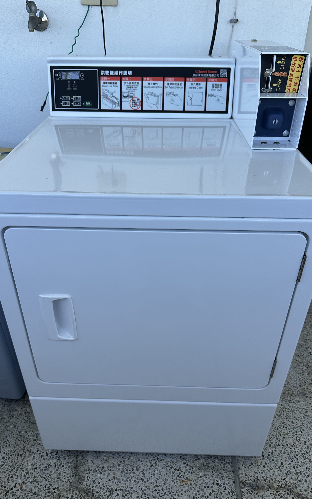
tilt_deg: -32.4
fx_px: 354
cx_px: 154
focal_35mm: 26
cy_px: 249
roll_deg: +0.1
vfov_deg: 70.4
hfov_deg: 47.6
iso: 80
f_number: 1.78
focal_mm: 6.86
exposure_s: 1/580
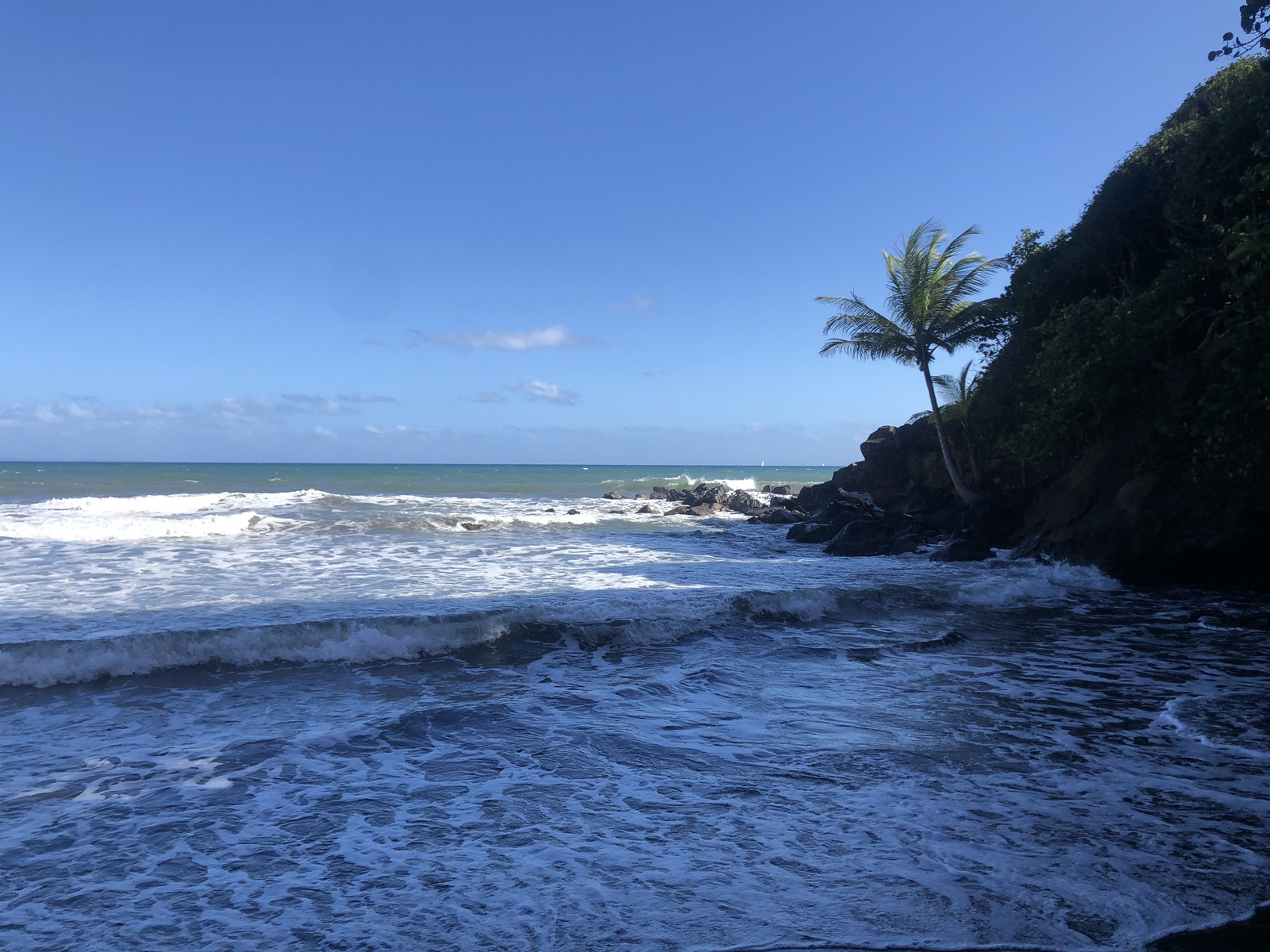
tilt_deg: -0.4
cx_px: 635
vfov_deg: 49.7
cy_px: 476
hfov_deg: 63.4
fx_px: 1027
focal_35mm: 28
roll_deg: +0.5
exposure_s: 1/1919
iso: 20
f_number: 1.8
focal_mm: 4
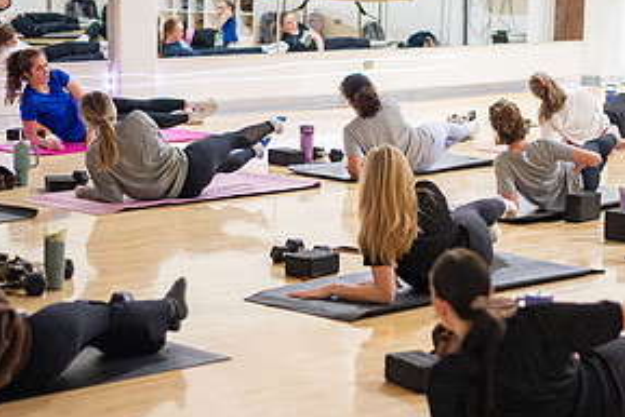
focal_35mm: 105
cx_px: 419
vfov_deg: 13.0
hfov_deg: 19.4
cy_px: 251
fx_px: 1824
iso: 8000
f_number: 1.8
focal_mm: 50
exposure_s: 1/320
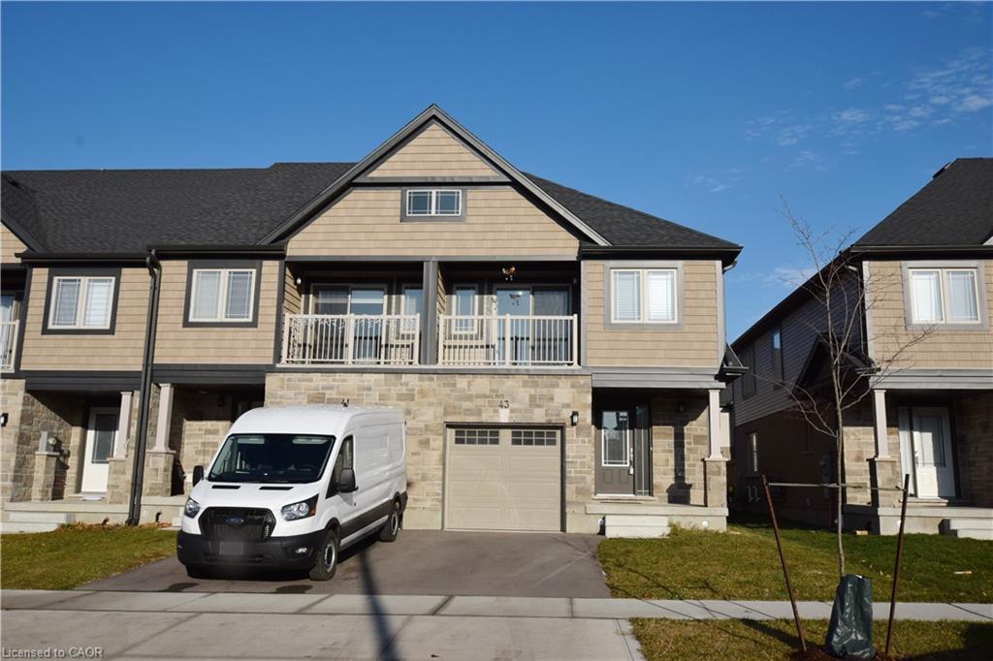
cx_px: 496
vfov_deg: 43.6
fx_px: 827
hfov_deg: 61.9
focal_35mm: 30
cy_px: 330
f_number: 11
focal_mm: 20
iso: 200
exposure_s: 1/500
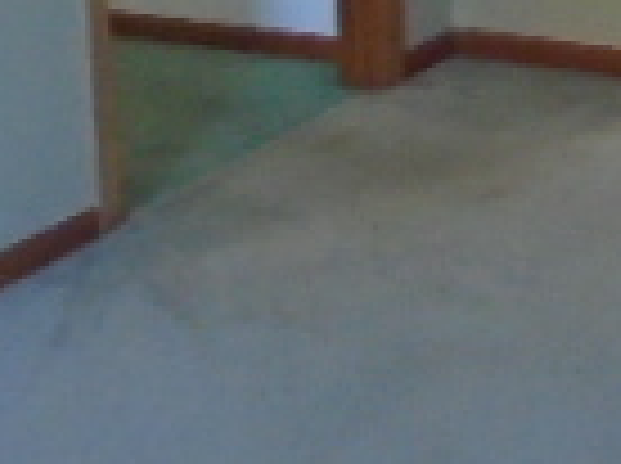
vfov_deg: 11.6
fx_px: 2167
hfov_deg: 15.0
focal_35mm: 121
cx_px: 963
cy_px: -275
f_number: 3.2
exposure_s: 1/40
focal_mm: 4.6
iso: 500
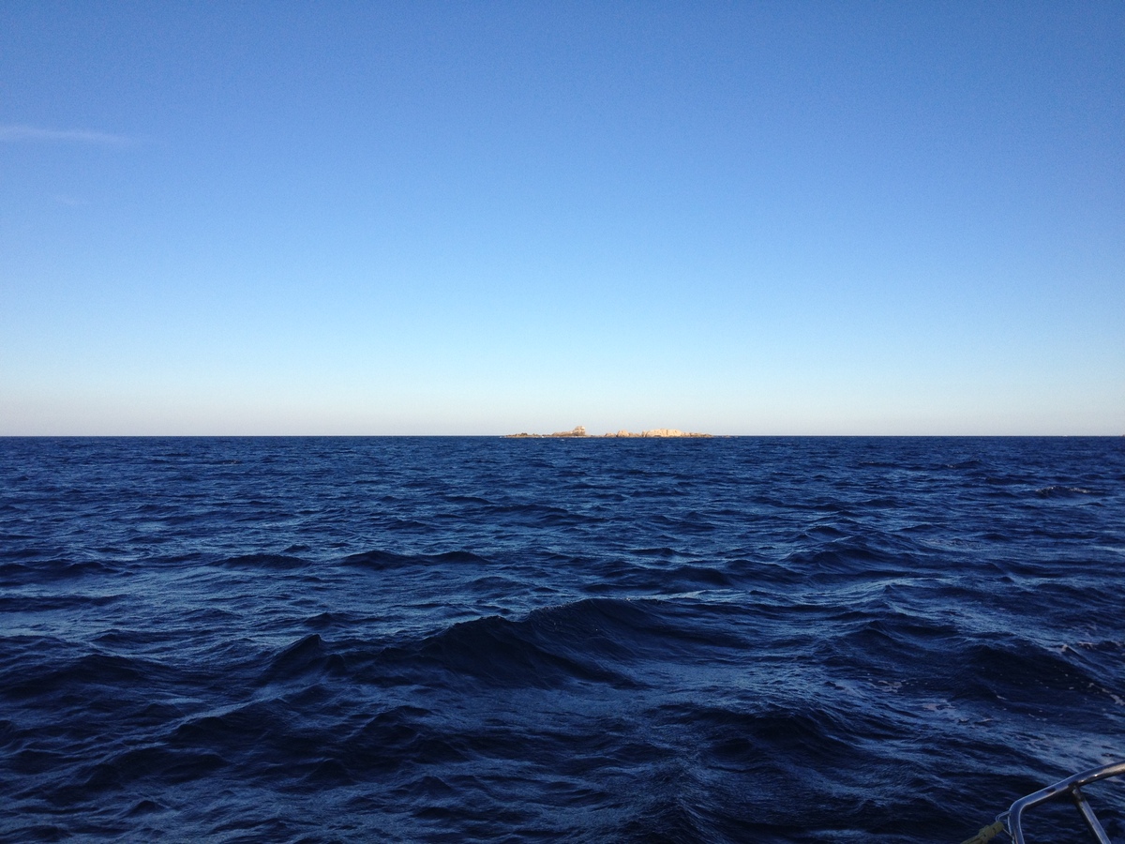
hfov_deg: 52.6
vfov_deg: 40.7
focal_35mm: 35
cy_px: 422
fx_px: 1137
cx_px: 562
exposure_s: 1/1672
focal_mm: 4.28
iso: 64
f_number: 2.4
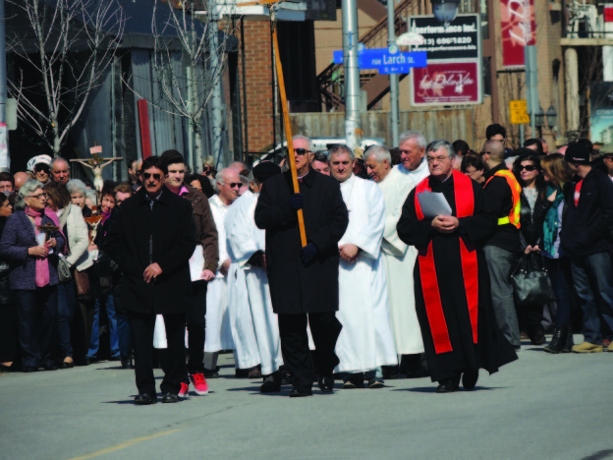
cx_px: 306
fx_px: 9740
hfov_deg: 3.6
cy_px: 230
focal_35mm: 550
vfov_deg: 2.7
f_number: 4.9
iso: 100
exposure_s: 1/1000
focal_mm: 98.1
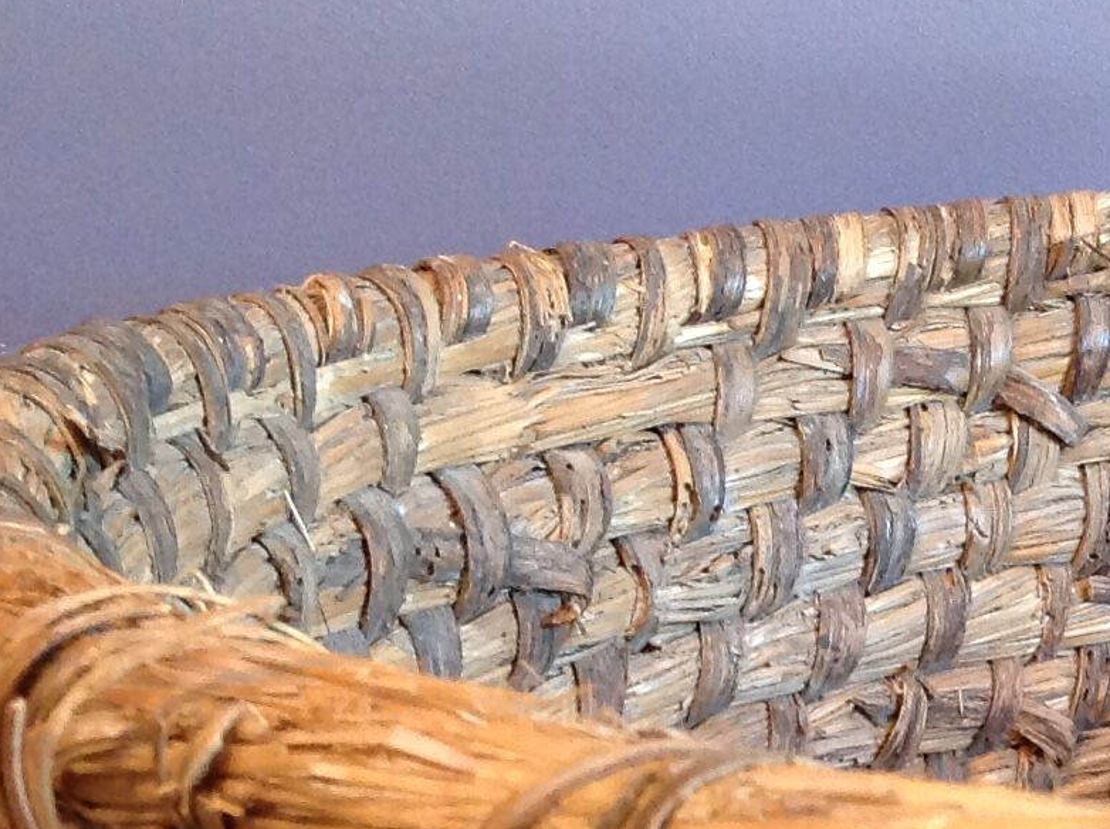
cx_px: 1661
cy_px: 856
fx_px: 3714
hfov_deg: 15.7
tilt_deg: -18.2
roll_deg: -2.6
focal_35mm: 116
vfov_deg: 12.6
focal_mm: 4.28
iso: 160
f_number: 2.4
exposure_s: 1/15
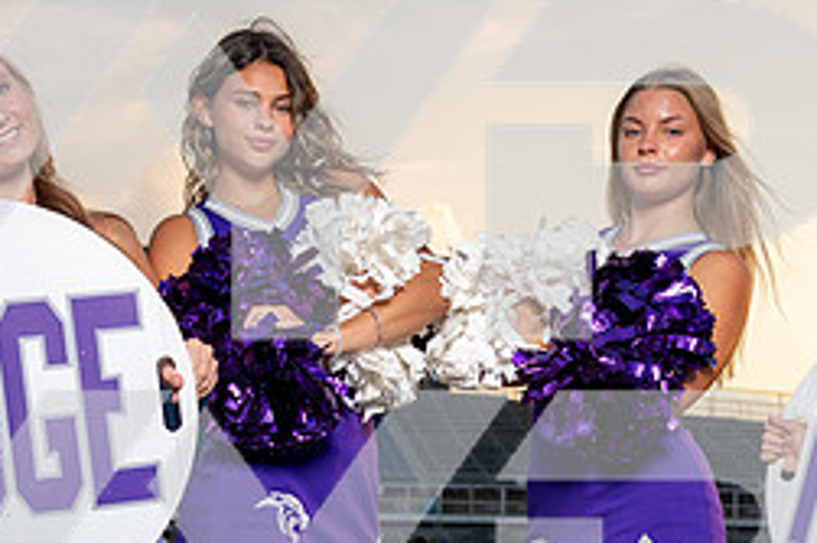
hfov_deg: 25.1
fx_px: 1837
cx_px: 433
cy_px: 564
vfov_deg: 16.4
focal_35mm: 81
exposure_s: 1/250
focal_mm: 35
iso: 400
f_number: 4
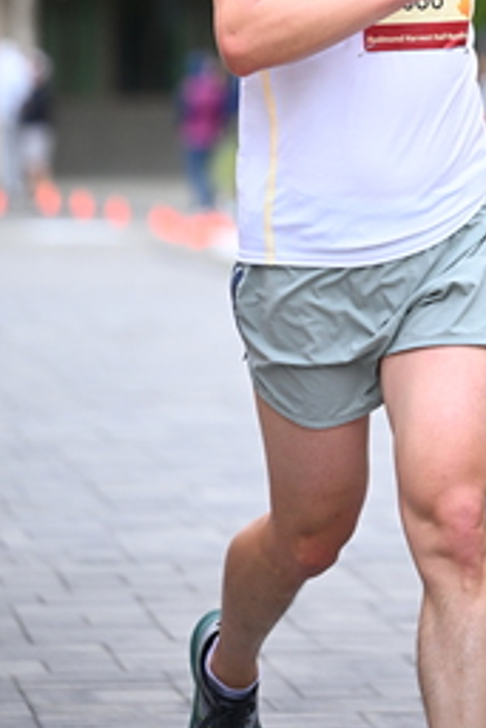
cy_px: -48
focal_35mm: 290
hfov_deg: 4.7
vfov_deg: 7.1
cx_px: 507
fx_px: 5864
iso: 1000
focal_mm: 135
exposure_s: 1/1250
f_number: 2.8
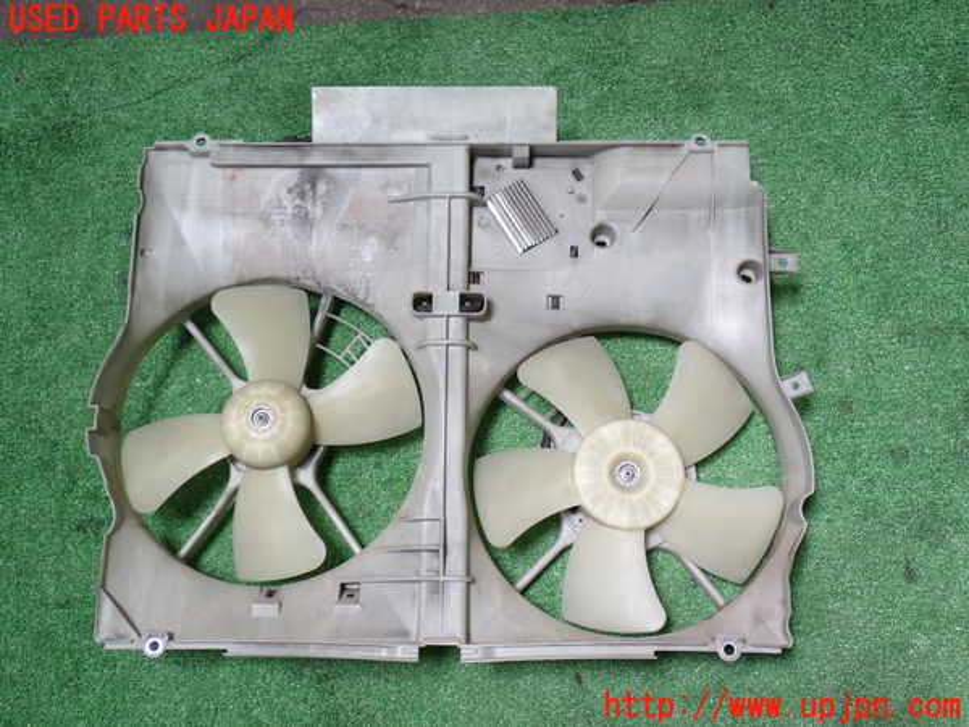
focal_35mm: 41
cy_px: 364
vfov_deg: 35.1
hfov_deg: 45.8
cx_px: 484
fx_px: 1148
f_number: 2.8
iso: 125
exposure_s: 1/80
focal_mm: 7.31
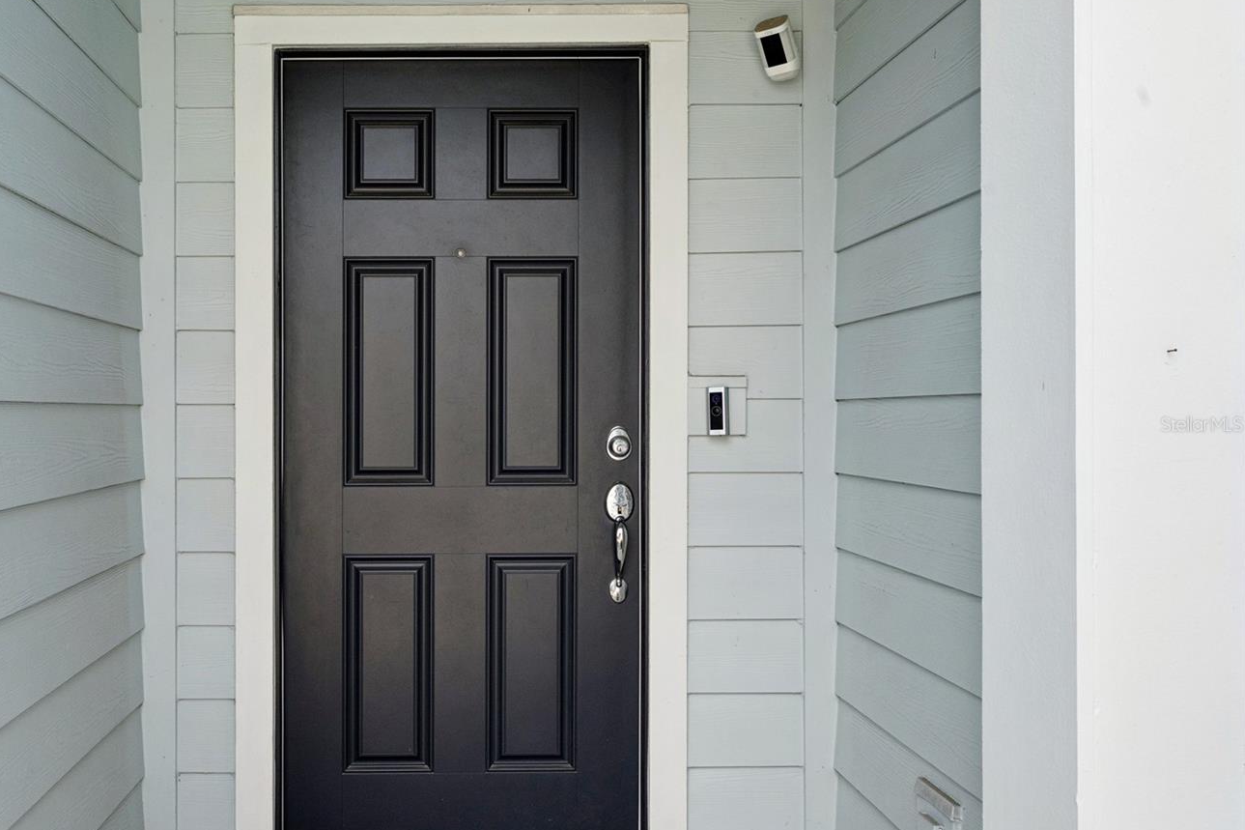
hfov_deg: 52.6
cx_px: 474
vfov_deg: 36.9
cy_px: 424
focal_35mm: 36
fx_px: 1245
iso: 640
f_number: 10
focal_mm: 29
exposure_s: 1/250
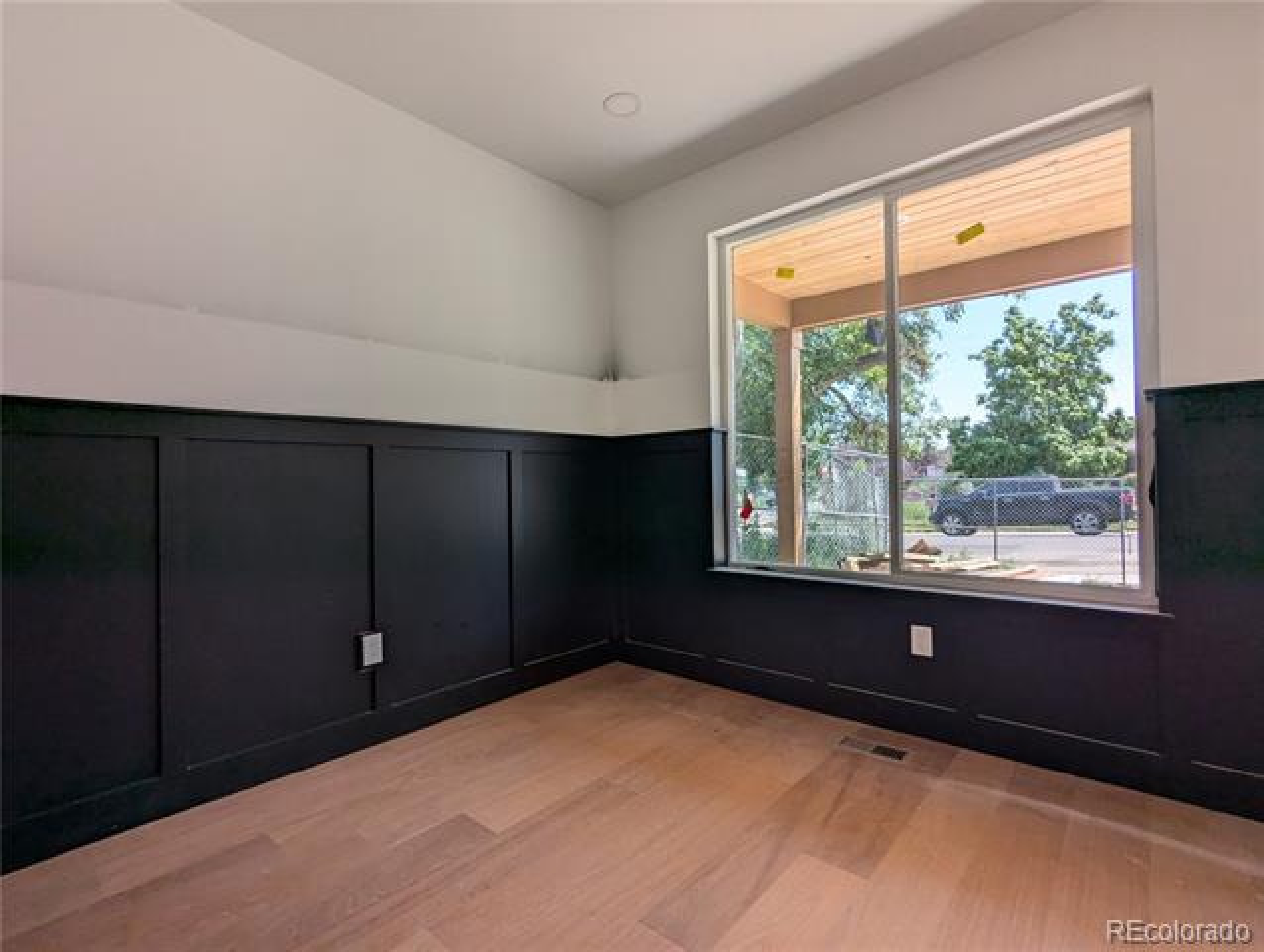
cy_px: 476
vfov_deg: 78.3
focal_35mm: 16
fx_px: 585
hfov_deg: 94.4
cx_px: 632
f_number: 2.2
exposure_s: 1/383
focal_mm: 2.35
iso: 39
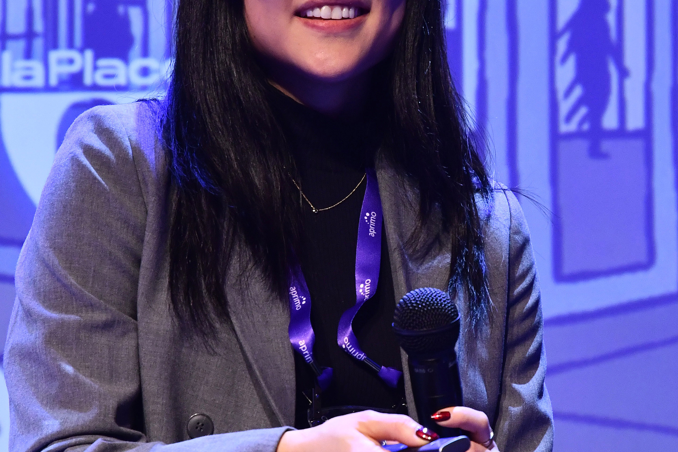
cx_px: 364
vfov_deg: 6.8
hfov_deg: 10.1
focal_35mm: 203
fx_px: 3823
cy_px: 207
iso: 1600
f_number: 5.6
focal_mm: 70
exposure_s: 1/80
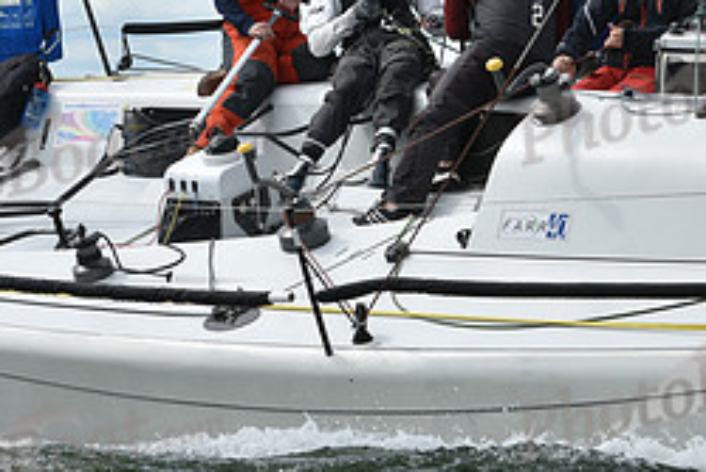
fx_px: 5004
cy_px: 278
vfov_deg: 5.4
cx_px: 373
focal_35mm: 255
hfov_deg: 8.1
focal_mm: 110
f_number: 7.1
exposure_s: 1/1000
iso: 320
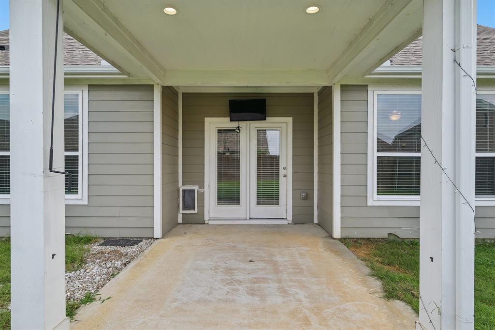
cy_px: 165
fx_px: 282
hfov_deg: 82.6
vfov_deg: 60.7
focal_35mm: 20
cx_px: 248
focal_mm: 20.5
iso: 400
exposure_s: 1/250
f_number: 8
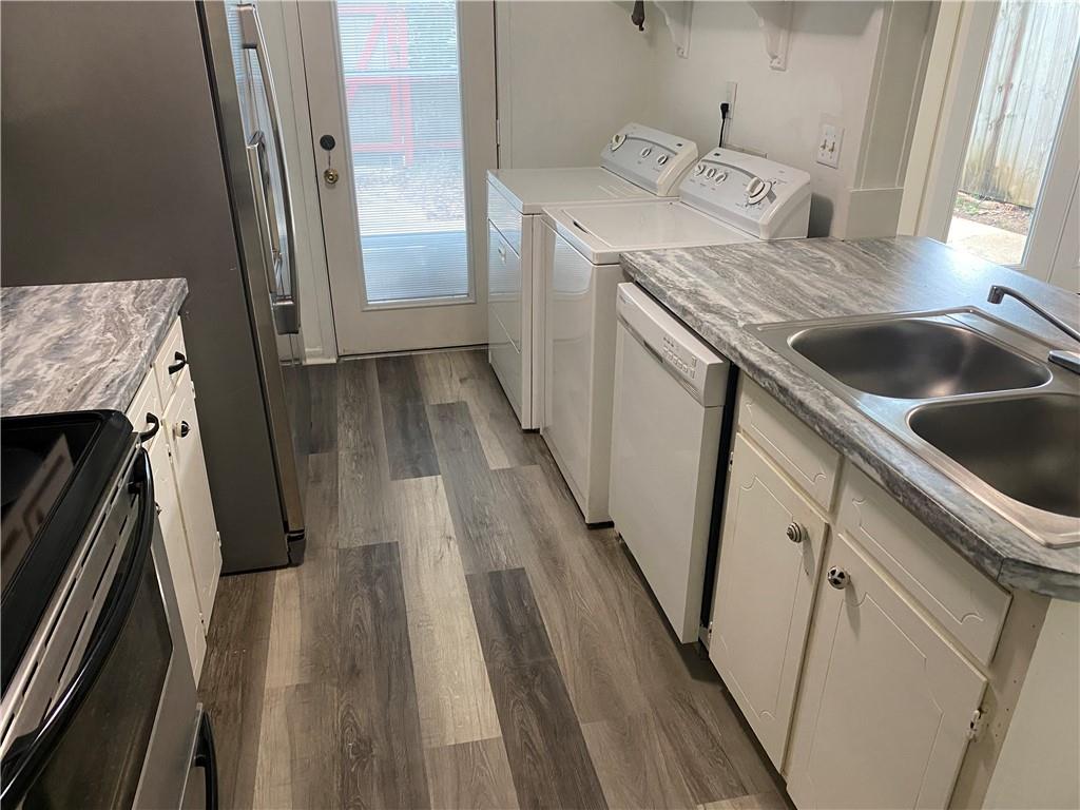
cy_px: 405
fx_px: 811
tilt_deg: -24.3
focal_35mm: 26
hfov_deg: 67.3
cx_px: 540
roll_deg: -0.6
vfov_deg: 53.1
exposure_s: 1/60
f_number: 1.8
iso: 320
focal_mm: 4.25
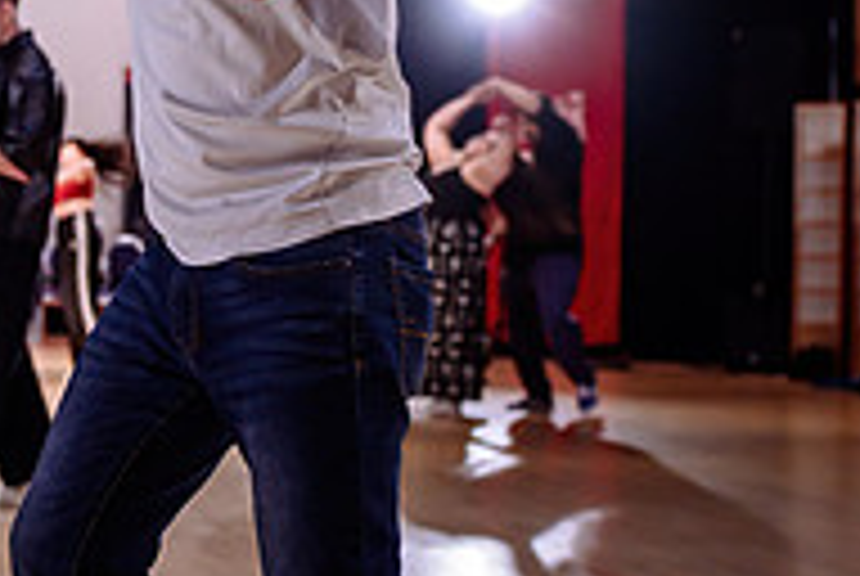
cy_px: 229
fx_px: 2225
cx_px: -426
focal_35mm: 93
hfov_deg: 19.2
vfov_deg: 14.7
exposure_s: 1/320
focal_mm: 28
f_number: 2
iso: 1600
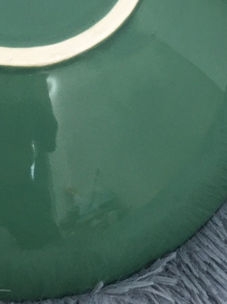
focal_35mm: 76
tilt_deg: -60.5
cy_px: -58
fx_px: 665
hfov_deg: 19.0
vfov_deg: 23.5
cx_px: 23
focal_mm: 4.15
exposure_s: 1/33
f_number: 2.2
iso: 100
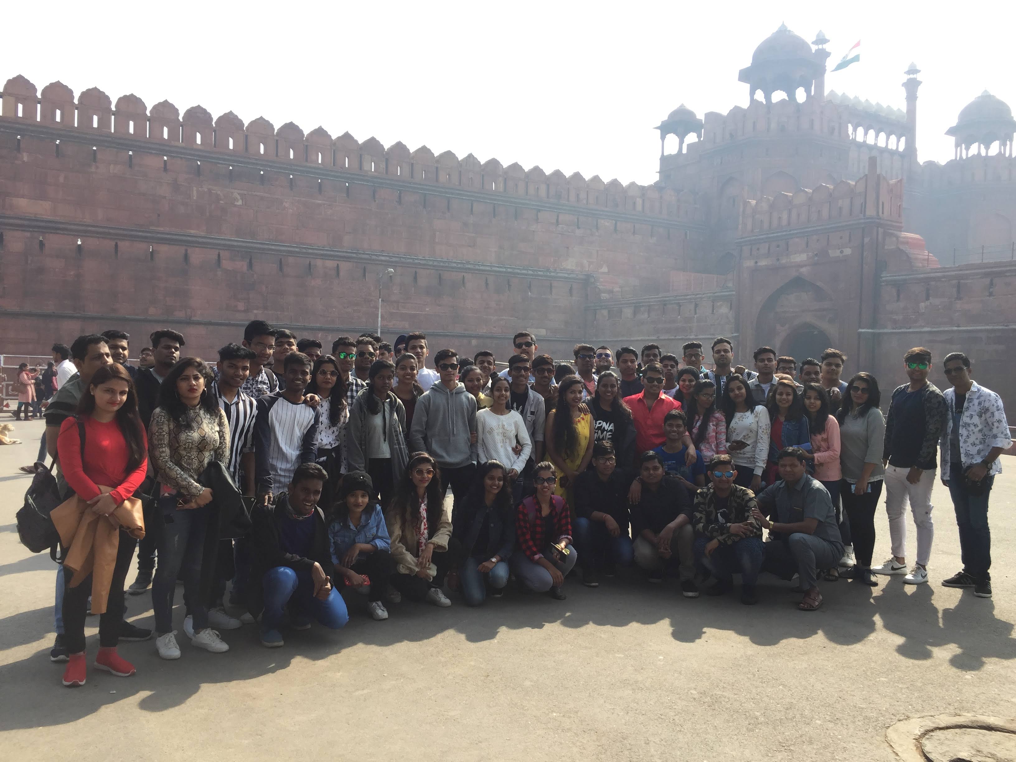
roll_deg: -0.6
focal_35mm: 29
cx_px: 508
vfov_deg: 48.2
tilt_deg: -1.3
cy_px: 381
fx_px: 851
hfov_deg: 61.7
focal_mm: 4.15
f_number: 2.2
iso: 32
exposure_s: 1/898
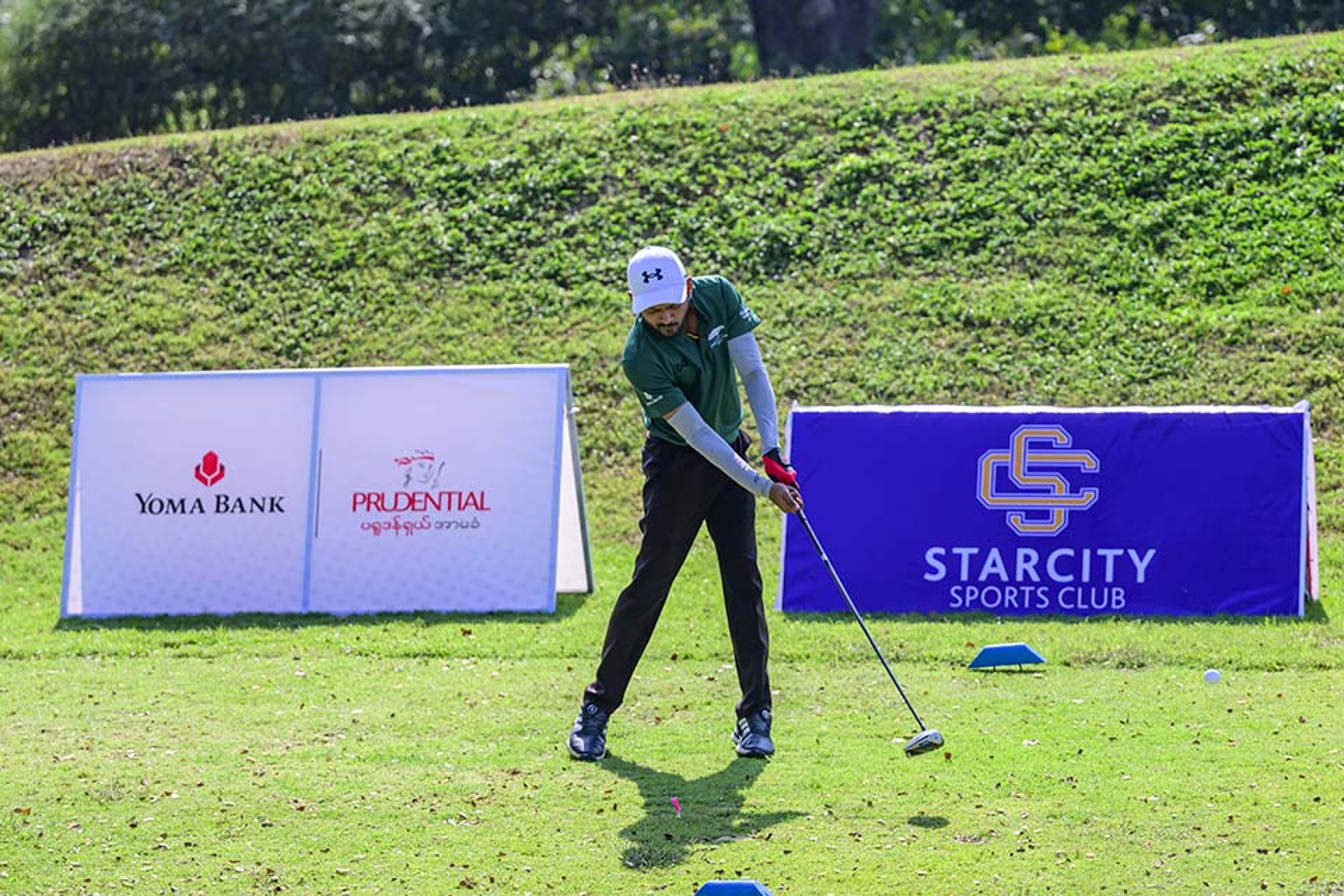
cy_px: 448
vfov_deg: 14.7
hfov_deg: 21.9
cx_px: 672
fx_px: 3472
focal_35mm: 93
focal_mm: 93
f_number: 2.8
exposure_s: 1/10000
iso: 640
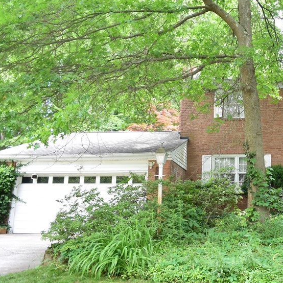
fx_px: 416
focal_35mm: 45
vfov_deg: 37.5
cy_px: 122
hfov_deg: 34.7
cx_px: 272
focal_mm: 10
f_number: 3.5
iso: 160
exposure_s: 1/60
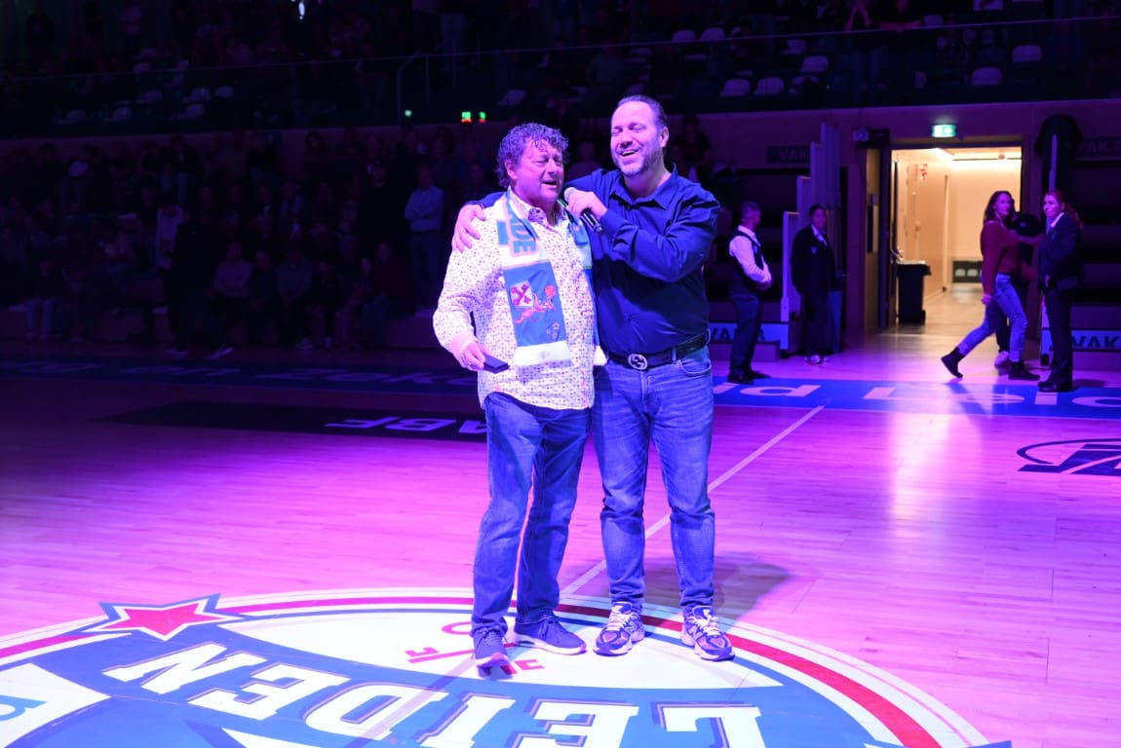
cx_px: 560
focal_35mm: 43
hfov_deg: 45.4
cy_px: 374
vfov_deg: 31.2
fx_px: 1340
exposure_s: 1/125
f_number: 5.3
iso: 1250
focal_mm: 43
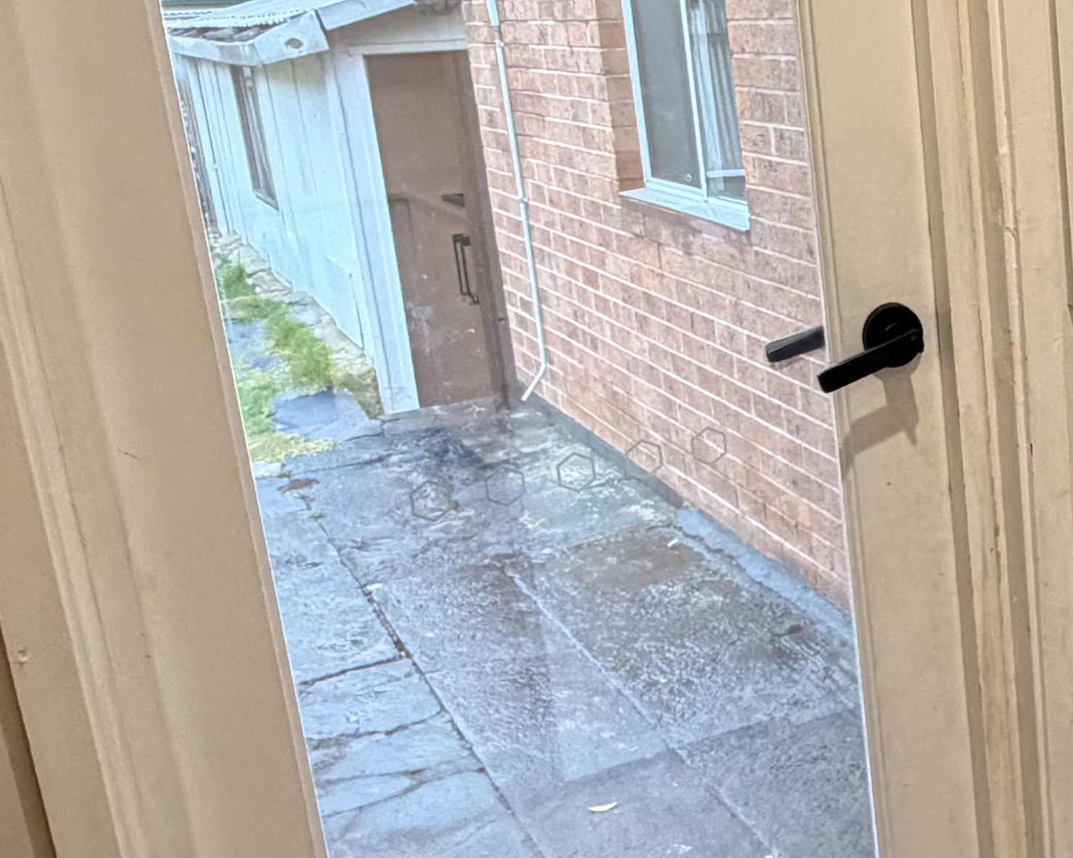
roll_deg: +2.5
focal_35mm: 53
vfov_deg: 28.6
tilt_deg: -15.5
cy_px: 435
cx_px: 1147
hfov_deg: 31.8
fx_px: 1683
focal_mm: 2.22
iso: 320
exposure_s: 1/115
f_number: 2.2
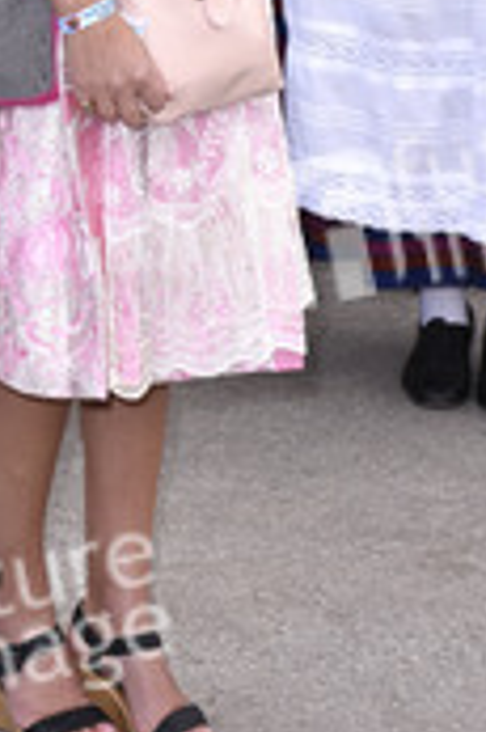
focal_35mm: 173
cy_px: 0
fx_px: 3510
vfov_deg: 11.8
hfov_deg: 7.9
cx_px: 76
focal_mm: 50
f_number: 9
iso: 250
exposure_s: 1/160
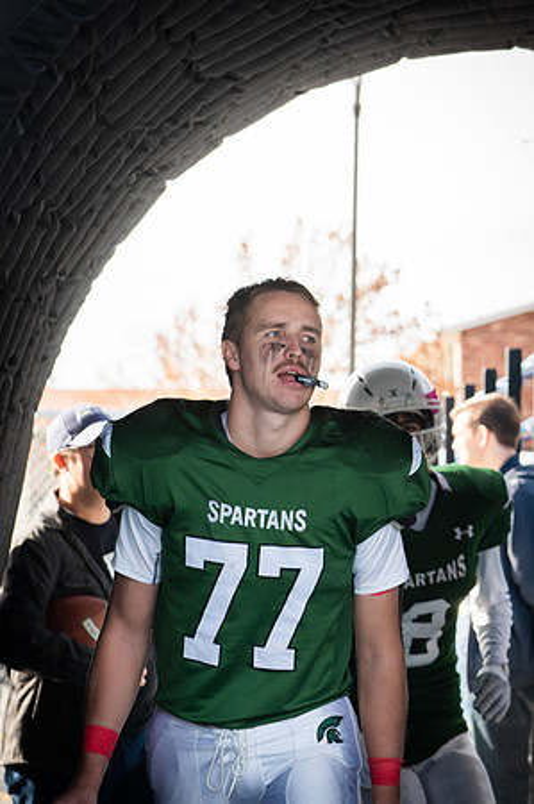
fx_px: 4825
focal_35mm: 216
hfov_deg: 6.2
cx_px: 882
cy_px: 189
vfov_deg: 9.5
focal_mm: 95
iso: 800
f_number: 5.6
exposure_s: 1/640
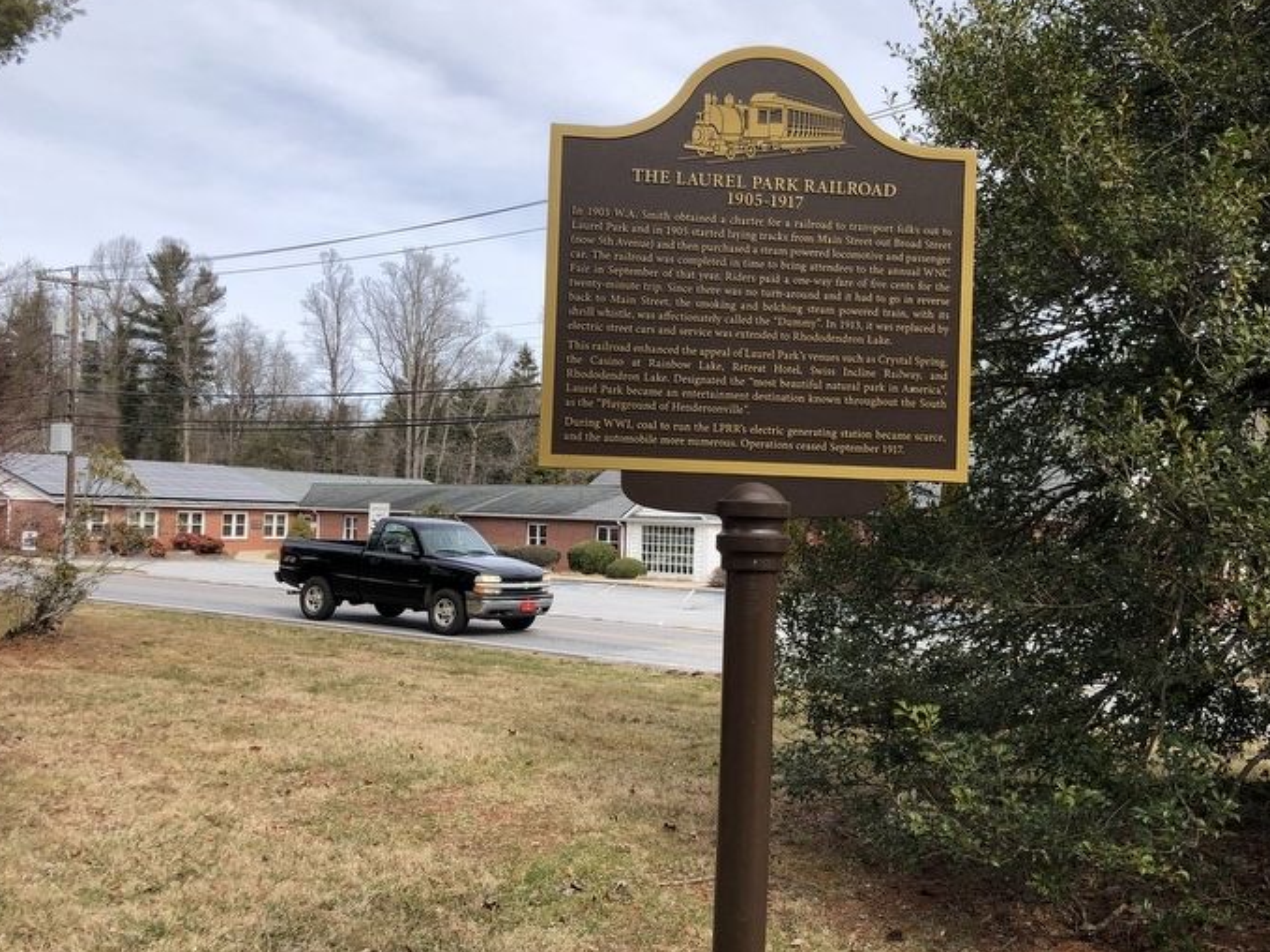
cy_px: 477
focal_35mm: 33
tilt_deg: +1.9
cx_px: 692
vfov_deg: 42.9
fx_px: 1210
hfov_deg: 55.3
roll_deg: -0.8
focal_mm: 4
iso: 20
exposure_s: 1/1104
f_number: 1.8
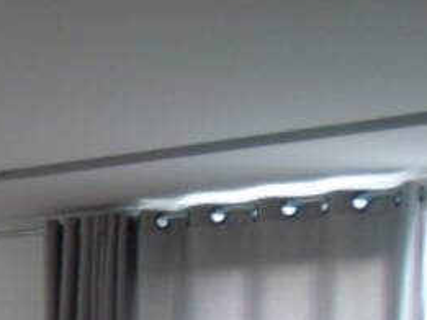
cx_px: -205
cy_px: 601
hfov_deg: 18.0
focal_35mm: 98
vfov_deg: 13.4
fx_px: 1209
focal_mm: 4.5
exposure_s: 1/30
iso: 120
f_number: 2.5
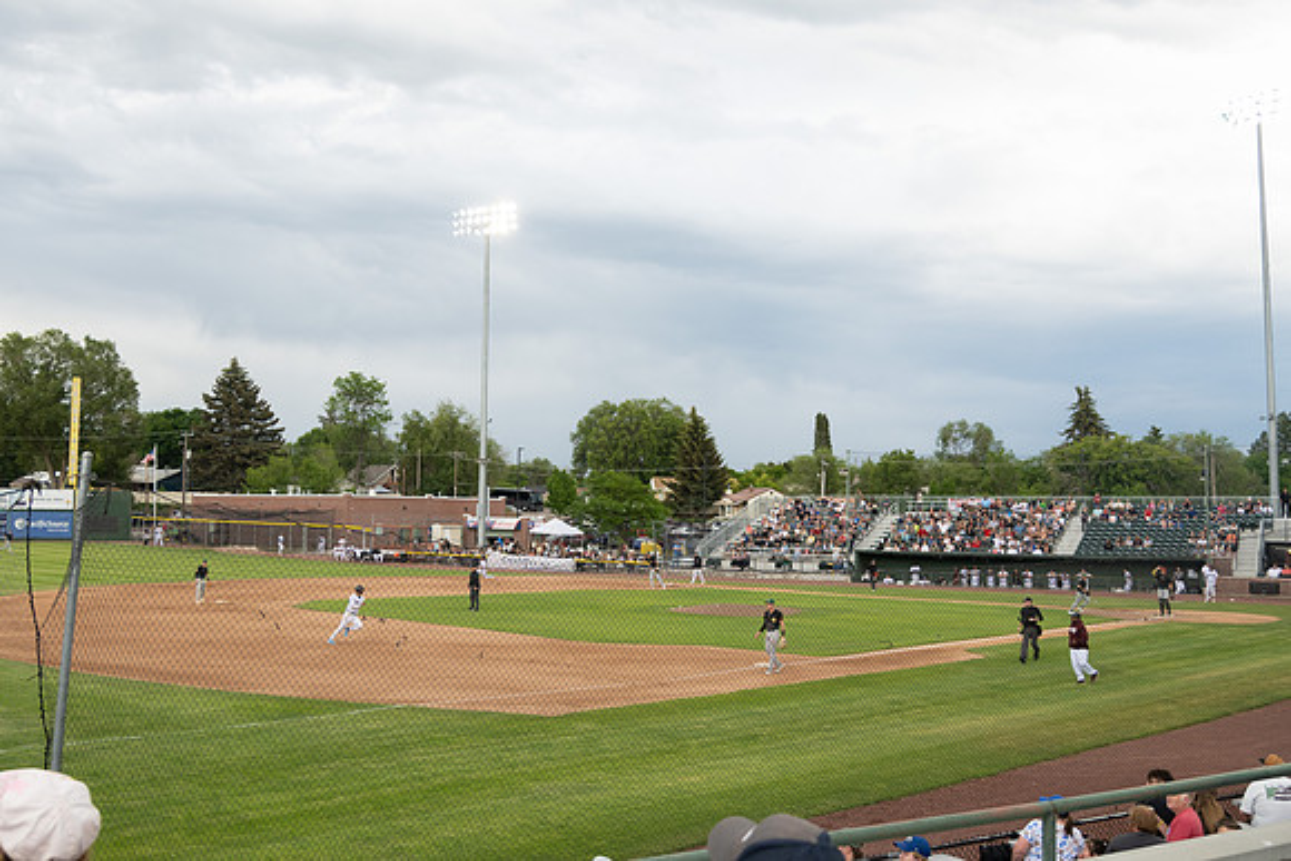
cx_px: 590
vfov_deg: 36.9
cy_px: 388
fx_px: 1290
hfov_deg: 53.1
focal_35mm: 36
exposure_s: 1/400
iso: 400
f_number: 4
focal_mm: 30
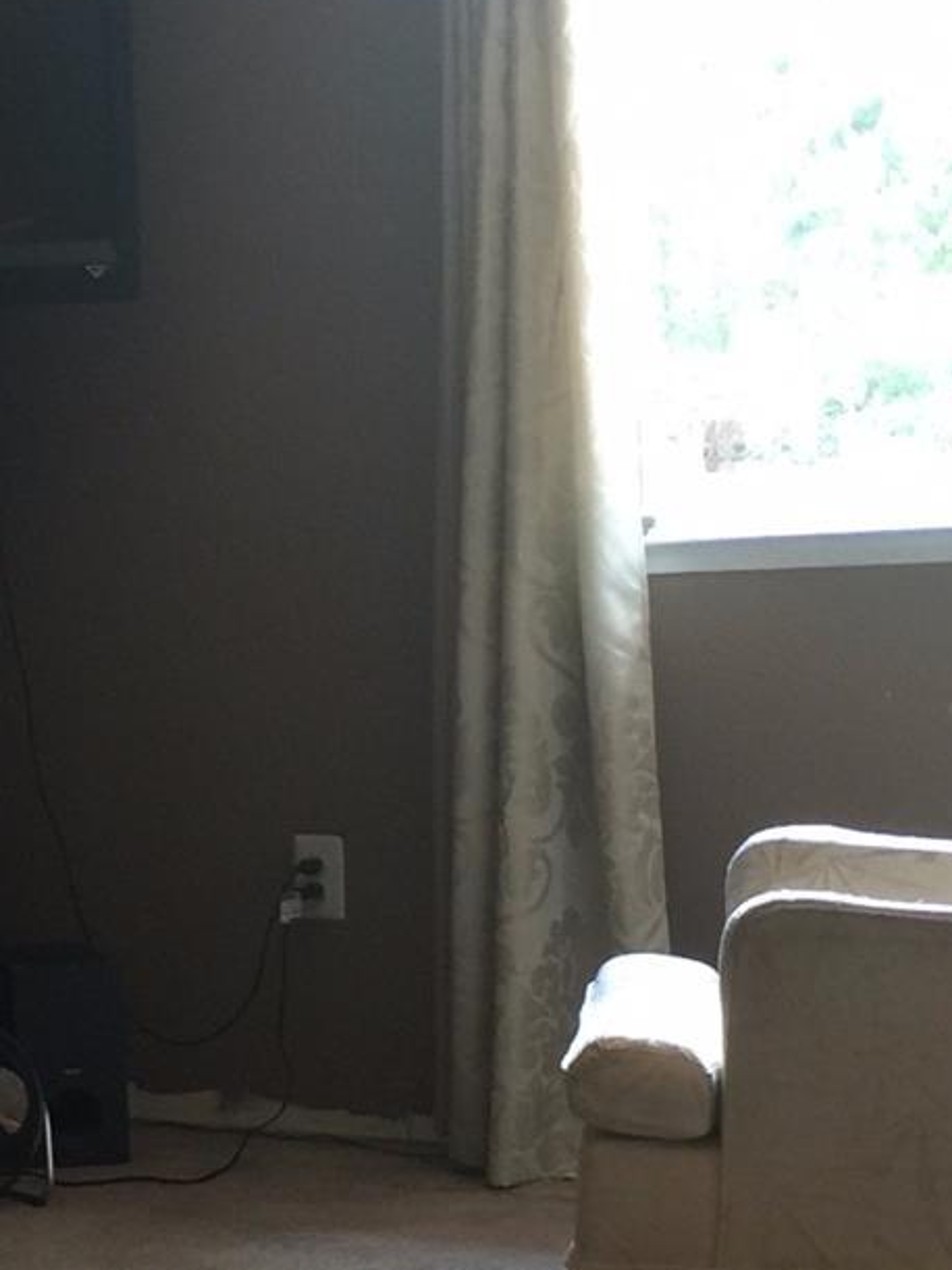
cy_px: 885
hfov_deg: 15.2
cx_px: -87
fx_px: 3485
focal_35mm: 95
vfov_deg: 20.6
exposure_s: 1/15
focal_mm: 4.15
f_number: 2.2
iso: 32
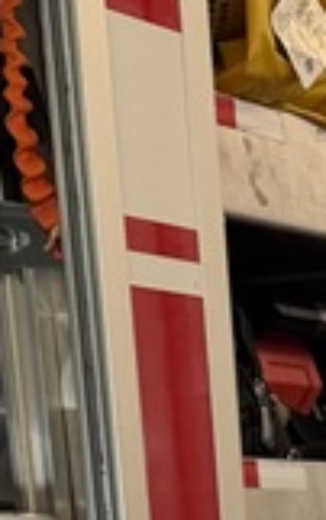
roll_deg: -1.3
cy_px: 1224
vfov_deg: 11.0
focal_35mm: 162
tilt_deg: -14.7
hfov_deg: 7.1
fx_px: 2297
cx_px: 1017
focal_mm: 6.76
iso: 200
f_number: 1.78
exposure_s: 1/74
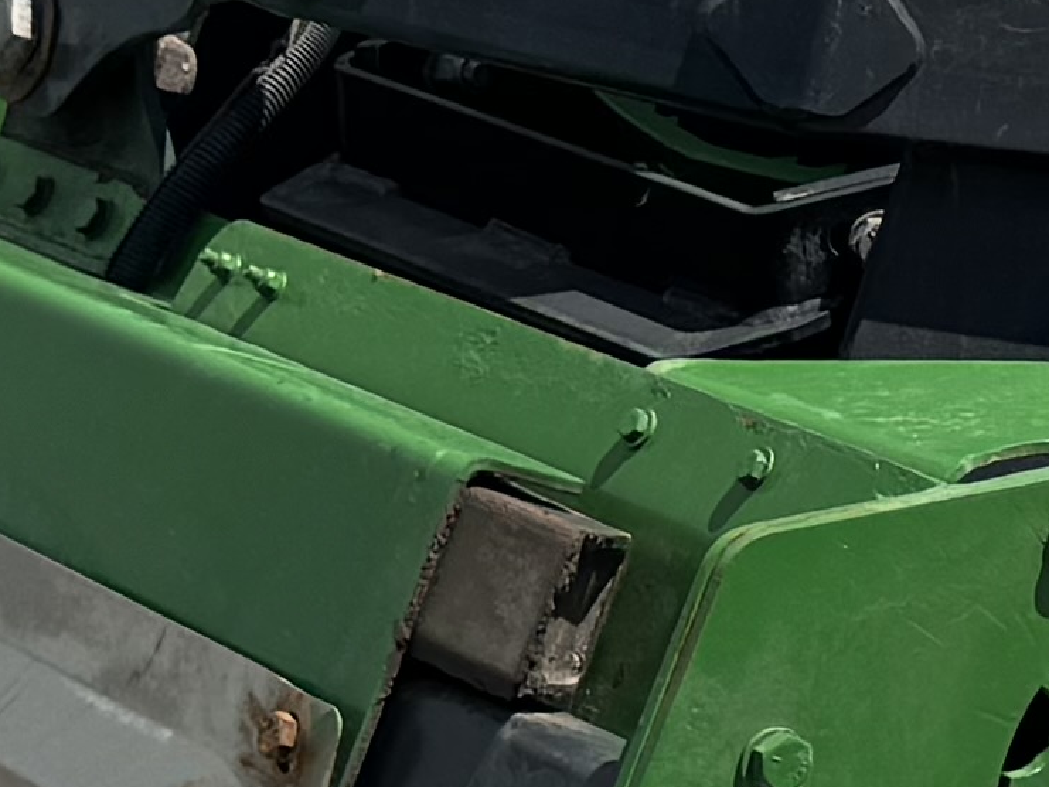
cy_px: -21
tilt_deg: -6.6
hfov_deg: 9.8
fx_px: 5607
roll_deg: -4.6
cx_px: 2214
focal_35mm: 185
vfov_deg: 8.0
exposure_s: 1/4608
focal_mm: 6.76
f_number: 1.78
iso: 80
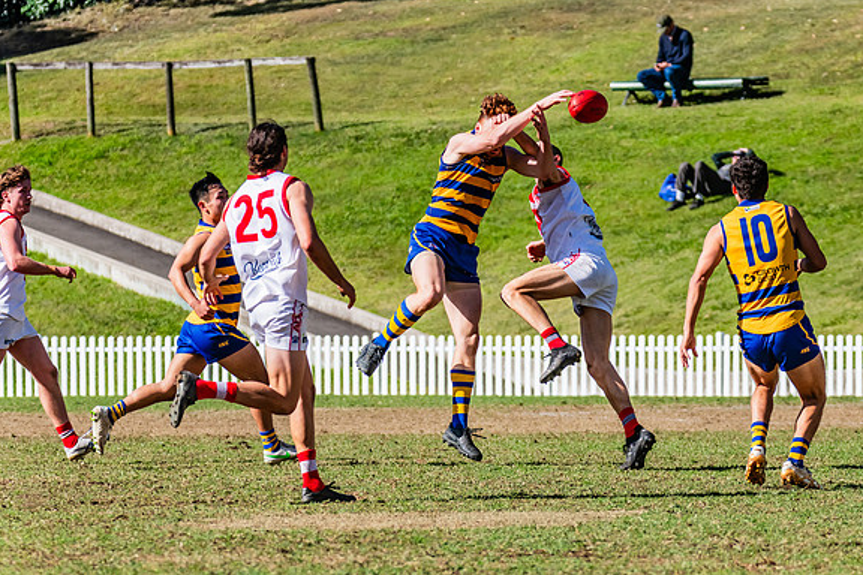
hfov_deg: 5.7
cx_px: 521
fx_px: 8629
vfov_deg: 3.8
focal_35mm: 360
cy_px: 233
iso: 800
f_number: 10
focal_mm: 290
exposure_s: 1/2000
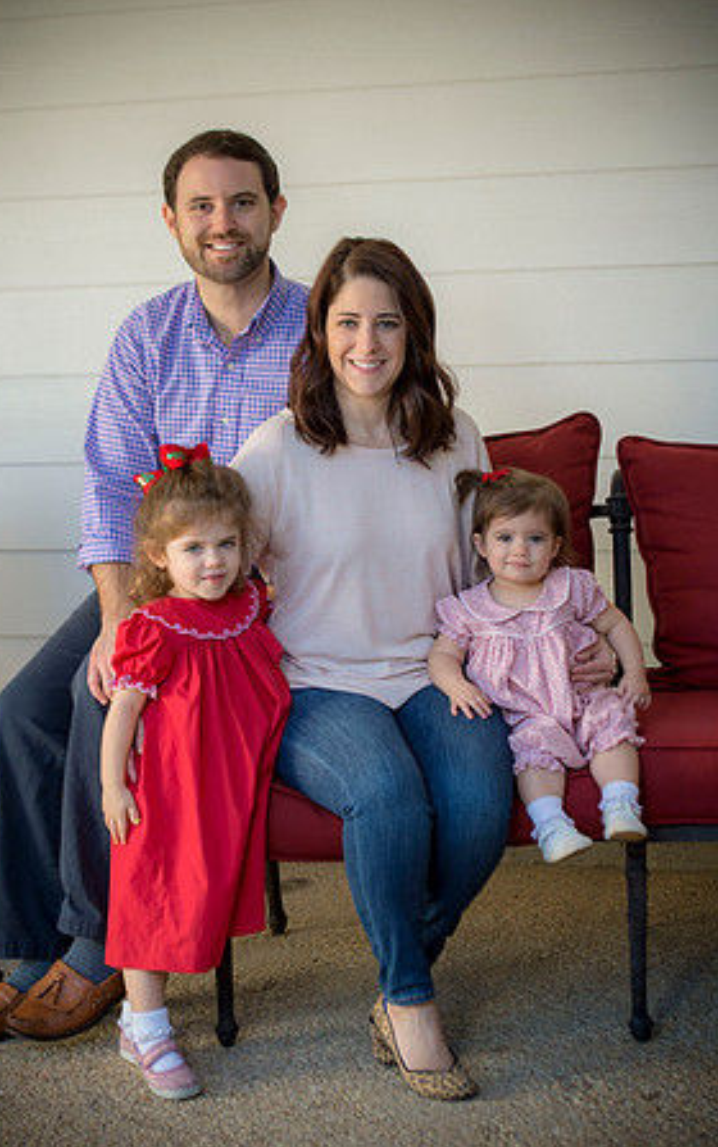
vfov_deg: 24.6
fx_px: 2626
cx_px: 345
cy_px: 575
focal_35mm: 84
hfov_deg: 15.6
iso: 320
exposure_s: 1/200
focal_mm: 82
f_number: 4.5
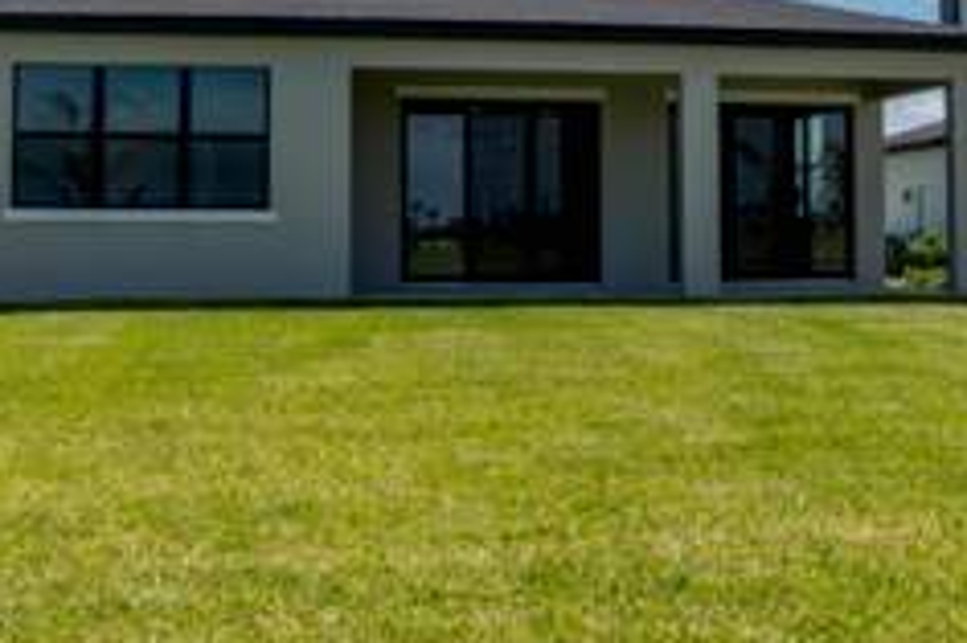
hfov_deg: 36.3
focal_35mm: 55
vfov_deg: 24.3
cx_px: 451
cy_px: 152
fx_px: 1476
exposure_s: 1/1600
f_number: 7.1
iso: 100
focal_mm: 18
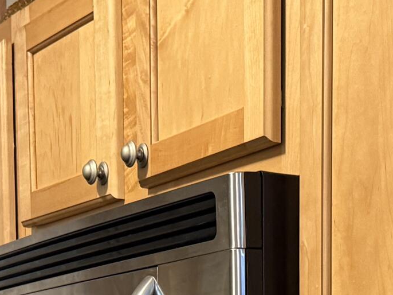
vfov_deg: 13.0
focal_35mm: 105
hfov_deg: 18.7
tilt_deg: -3.9
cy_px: 495
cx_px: 211
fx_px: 1192
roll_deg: +0.4
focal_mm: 6.76
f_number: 1.78
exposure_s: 1/60
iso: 400
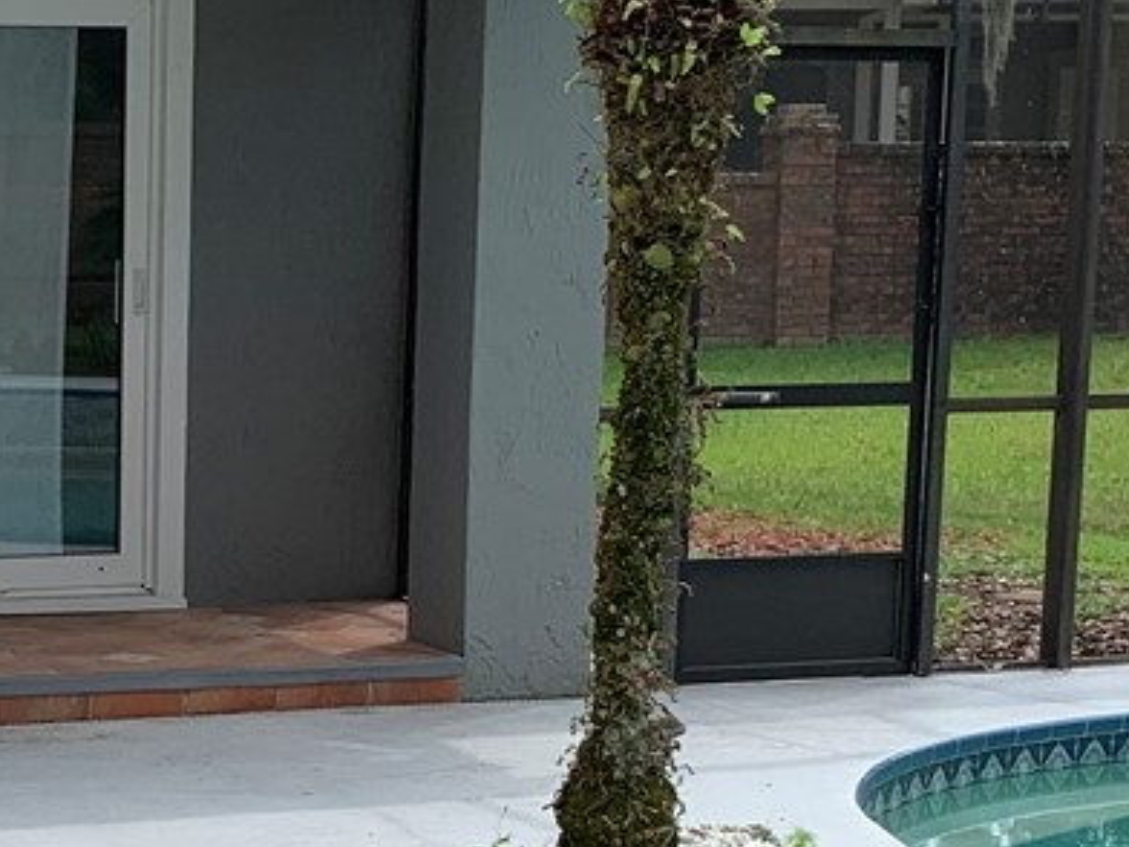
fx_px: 3457
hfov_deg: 17.9
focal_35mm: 106
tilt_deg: -10.4
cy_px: 758
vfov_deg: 13.8
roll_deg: +0.2
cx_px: -124
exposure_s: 1/928
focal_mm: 4.25
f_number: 1.8
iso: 25
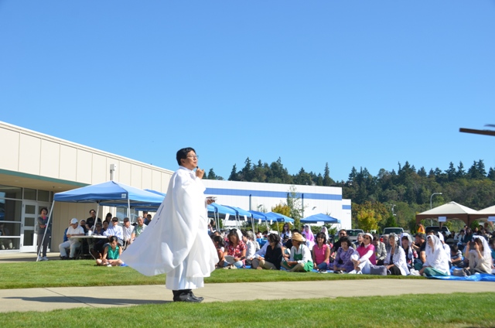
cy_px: 164
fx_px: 576
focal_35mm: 42
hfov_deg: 46.5
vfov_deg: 31.8
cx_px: 248
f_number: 8
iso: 100
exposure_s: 1/250
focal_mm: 28
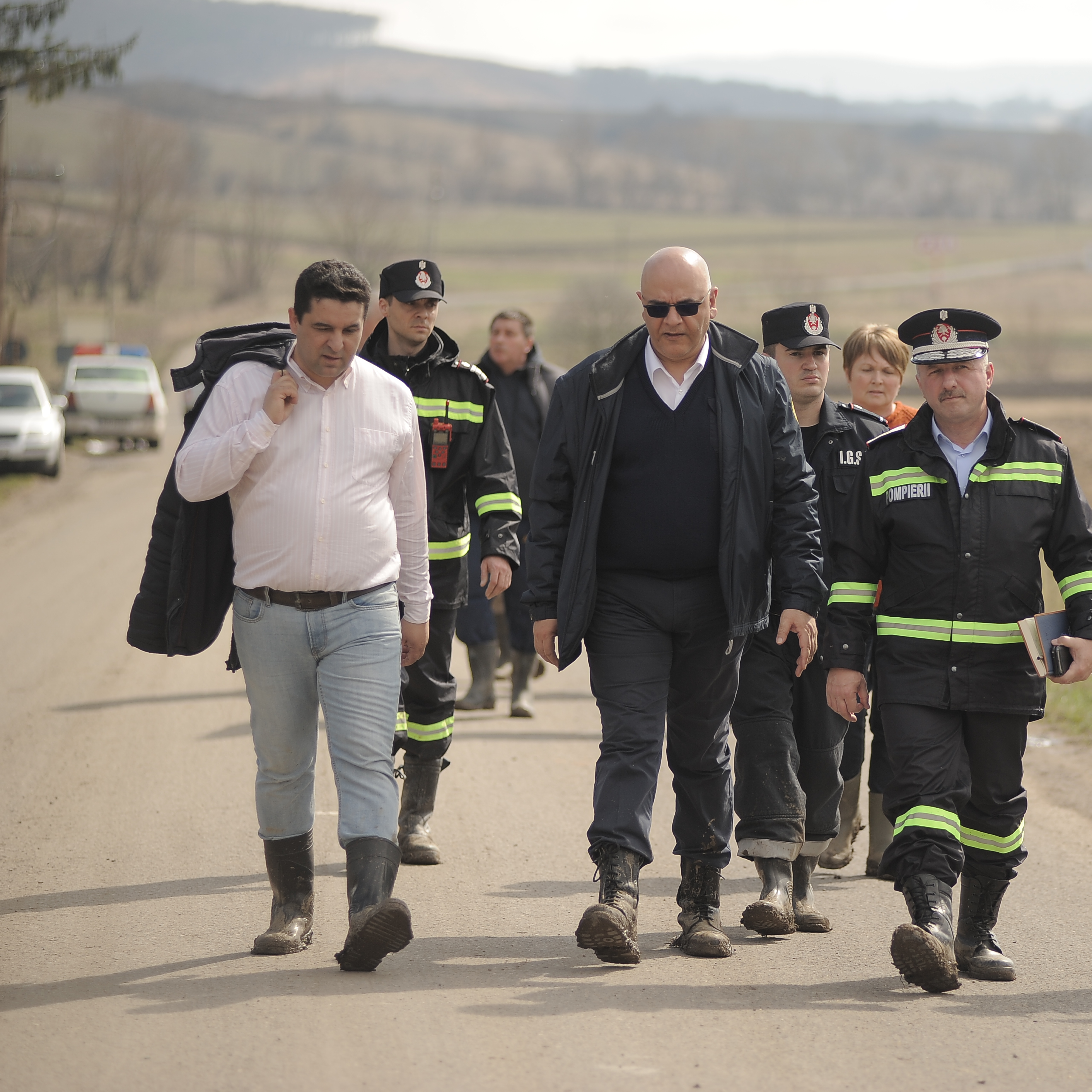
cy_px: 547
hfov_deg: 10.9
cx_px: 797
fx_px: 5710
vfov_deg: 10.9
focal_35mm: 160
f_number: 2.8
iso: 200
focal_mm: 125
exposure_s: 1/2000
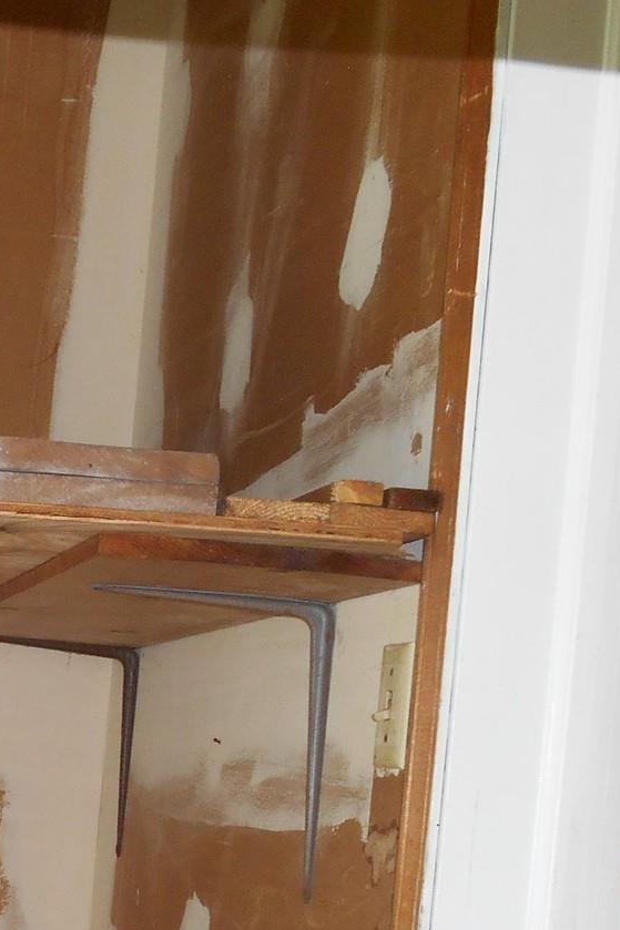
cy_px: 728
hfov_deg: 18.8
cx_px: -237
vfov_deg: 29.9
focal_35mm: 66
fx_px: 1706
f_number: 3.4
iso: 220
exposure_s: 1/25
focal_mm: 4.7
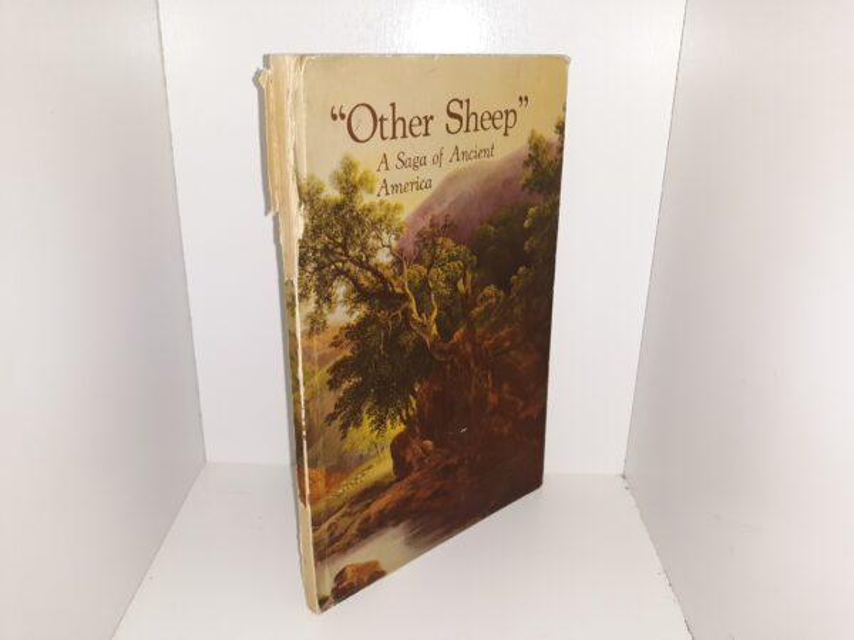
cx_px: 427
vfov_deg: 49.7
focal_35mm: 28
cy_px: 320
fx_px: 691
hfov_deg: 63.4
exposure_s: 1/120
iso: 50
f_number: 1.7
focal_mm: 3.7
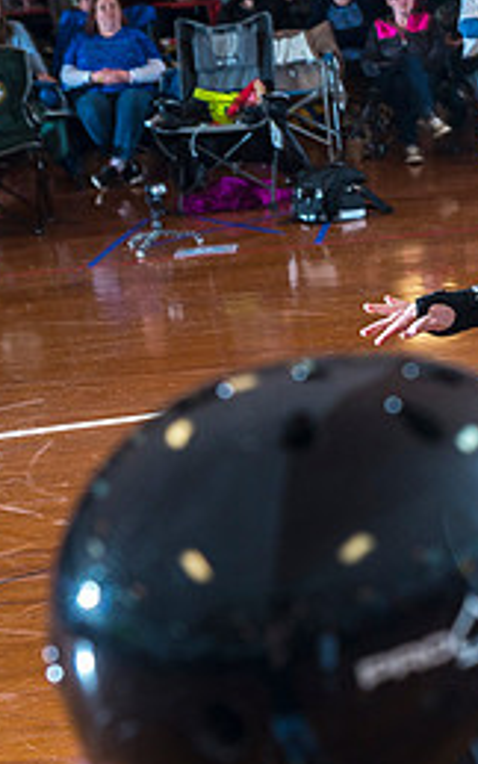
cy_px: 411
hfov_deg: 12.1
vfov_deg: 19.8
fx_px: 2187
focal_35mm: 105
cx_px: 646
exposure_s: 1/160
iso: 800
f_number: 5.6
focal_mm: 46
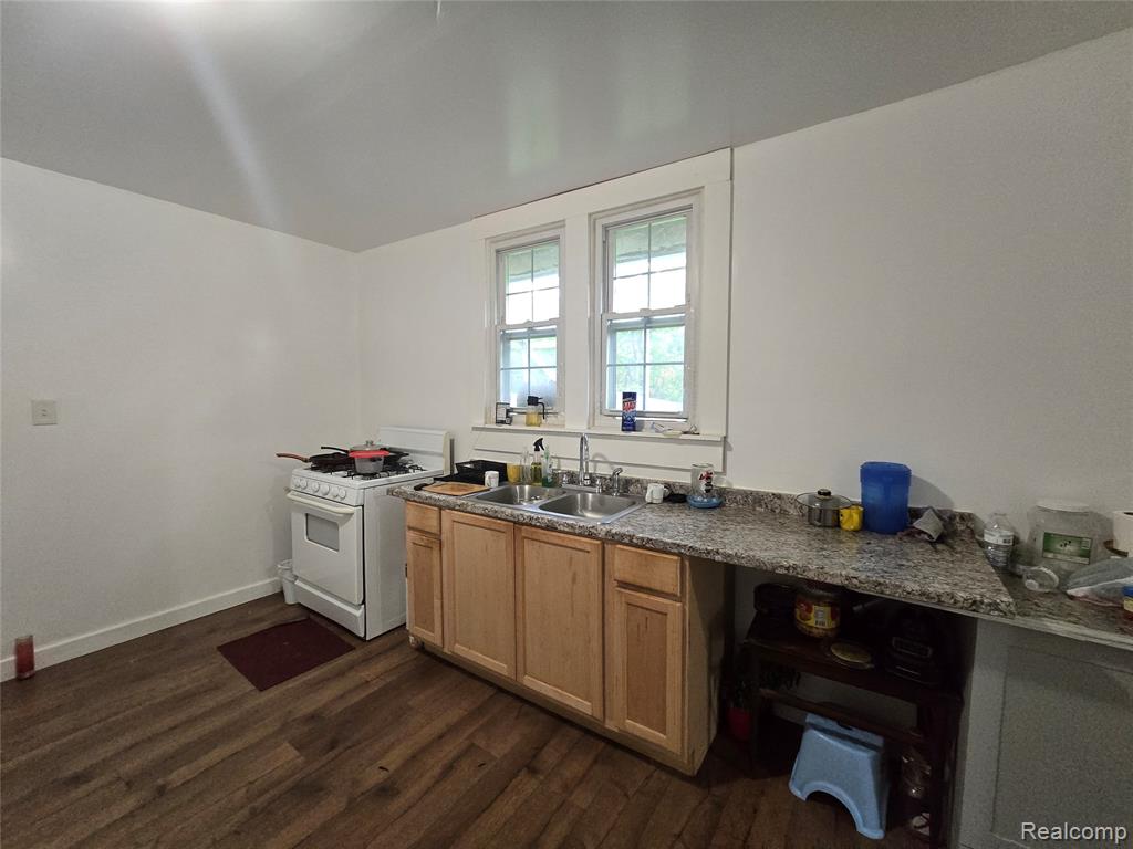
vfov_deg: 89.9
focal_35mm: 13
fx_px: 425
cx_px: 566
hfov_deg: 106.2
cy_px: 424
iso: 800
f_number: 2.2
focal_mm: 2.2
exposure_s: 1/60
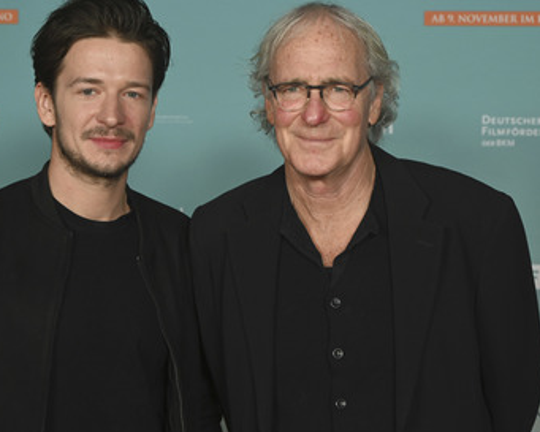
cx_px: 208
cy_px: 212
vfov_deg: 16.5
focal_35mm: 93
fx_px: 1487
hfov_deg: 20.6
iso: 1000
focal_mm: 75
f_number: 6
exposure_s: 1/200
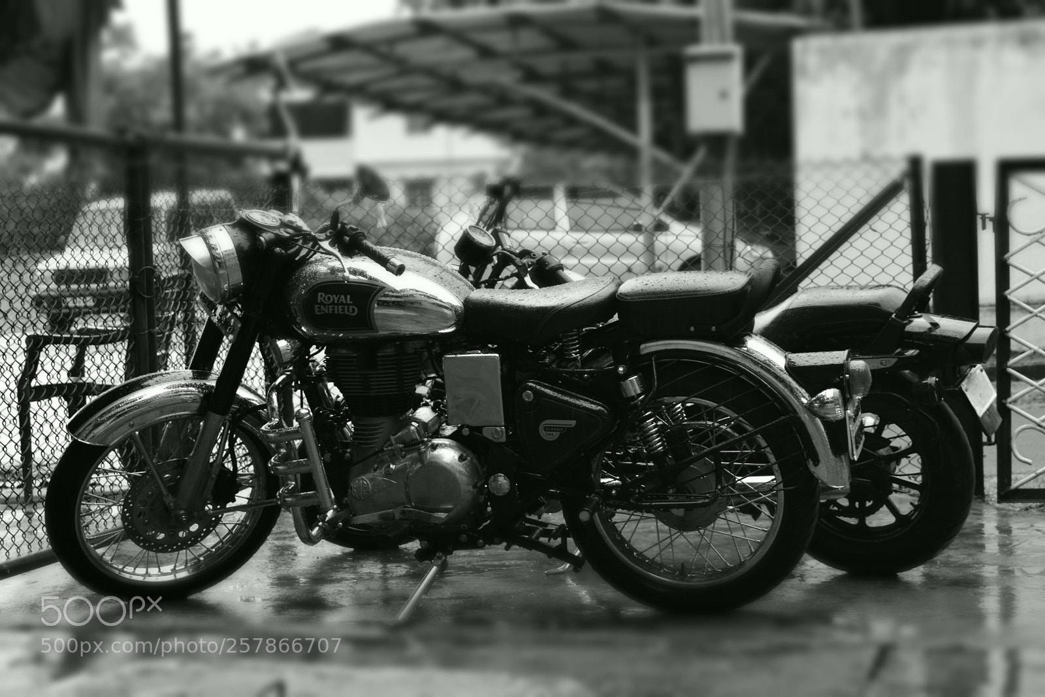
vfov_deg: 16.6
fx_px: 2395
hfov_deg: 24.6
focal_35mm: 82
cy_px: 348
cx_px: 522
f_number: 5.6
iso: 200
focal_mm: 55
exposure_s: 1/80
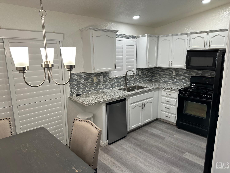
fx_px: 159
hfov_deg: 71.6
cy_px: 86
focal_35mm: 24
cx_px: 115
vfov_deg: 56.8
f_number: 1.78
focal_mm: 6.86
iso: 160
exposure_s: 1/120
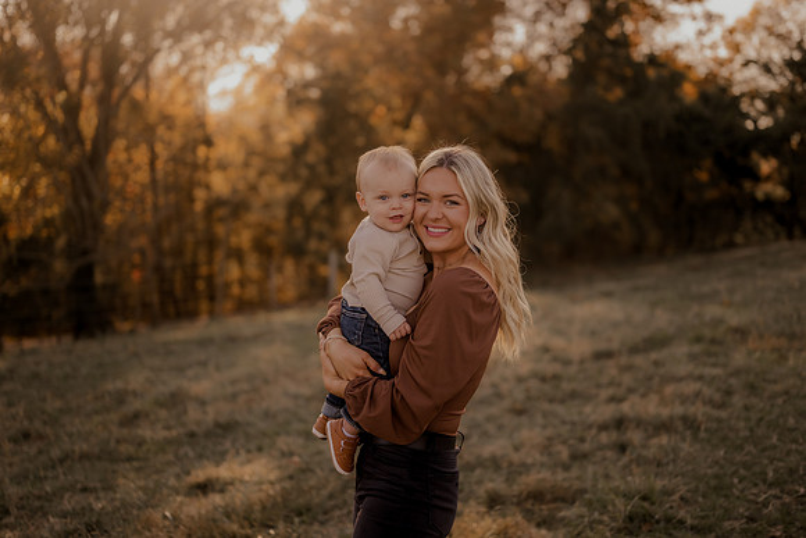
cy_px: 269
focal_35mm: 50
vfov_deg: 27.0
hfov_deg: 39.6
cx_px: 403
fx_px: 1120
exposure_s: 1/1600
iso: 250
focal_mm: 50
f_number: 1.8
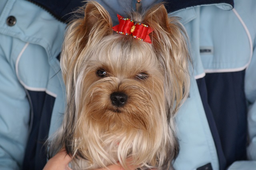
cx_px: 128
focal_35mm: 202
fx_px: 1439
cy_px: 85
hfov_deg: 10.2
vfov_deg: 6.8
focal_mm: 135
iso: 400
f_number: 4.5
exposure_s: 1/125
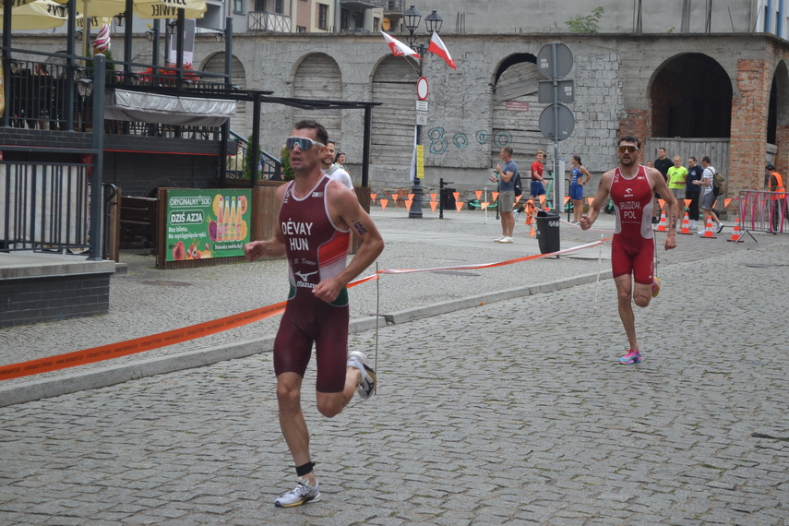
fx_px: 1808
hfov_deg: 24.6
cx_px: 394
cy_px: 263
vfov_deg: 16.6
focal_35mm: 82
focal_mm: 55
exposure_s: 1/640
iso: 400
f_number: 5.6
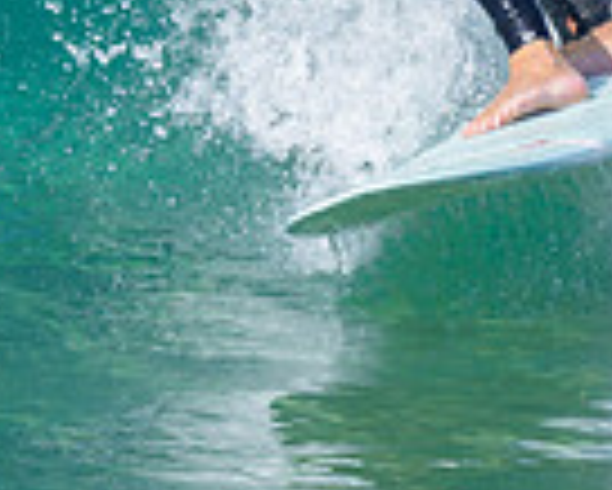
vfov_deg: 0.4
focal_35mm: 3561
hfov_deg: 0.5
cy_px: -164
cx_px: 93
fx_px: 64546
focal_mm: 800
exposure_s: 1/2000
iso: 280
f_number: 6.3
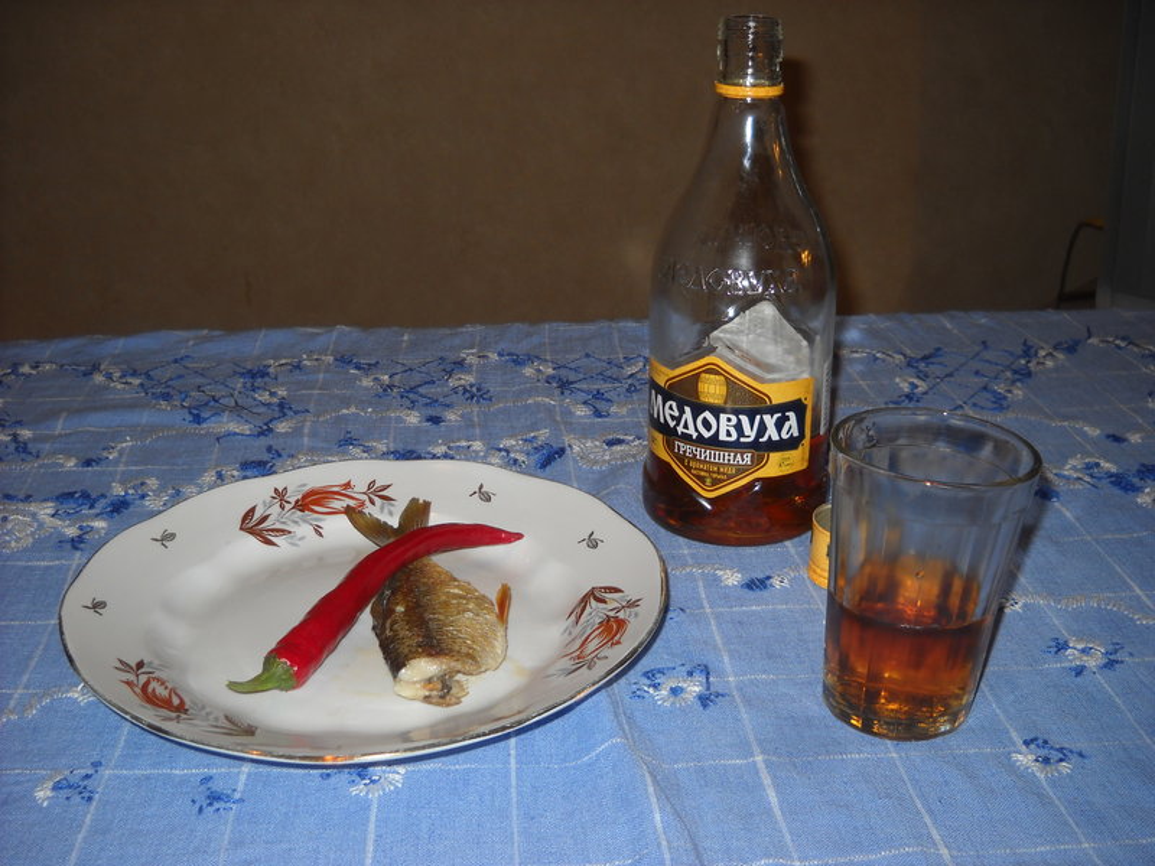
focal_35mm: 41
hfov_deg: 45.8
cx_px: 578
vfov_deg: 35.1
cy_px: 433
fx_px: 1368
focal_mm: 6.72
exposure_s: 1/30
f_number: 3.1
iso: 64
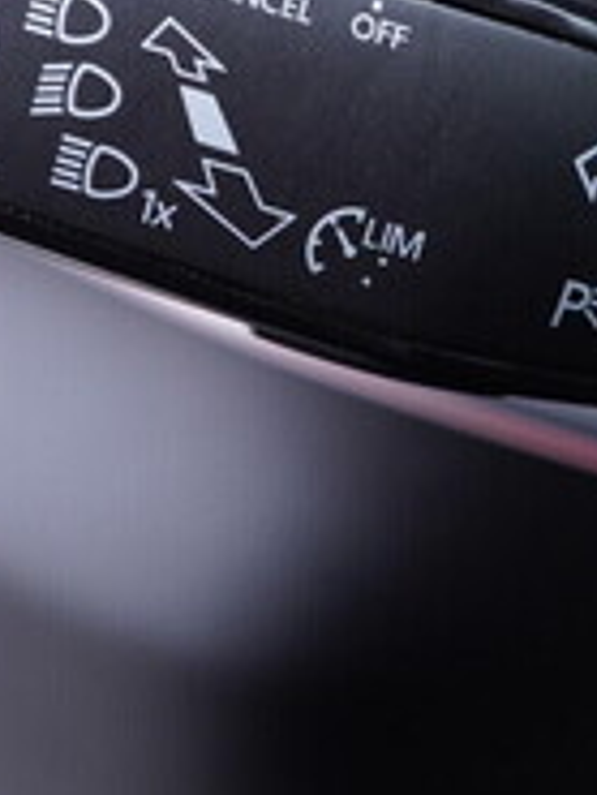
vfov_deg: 18.8
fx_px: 2366
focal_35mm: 103
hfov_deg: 14.4
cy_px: 118
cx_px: 228
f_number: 2.8
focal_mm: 24
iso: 250
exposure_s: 1/40
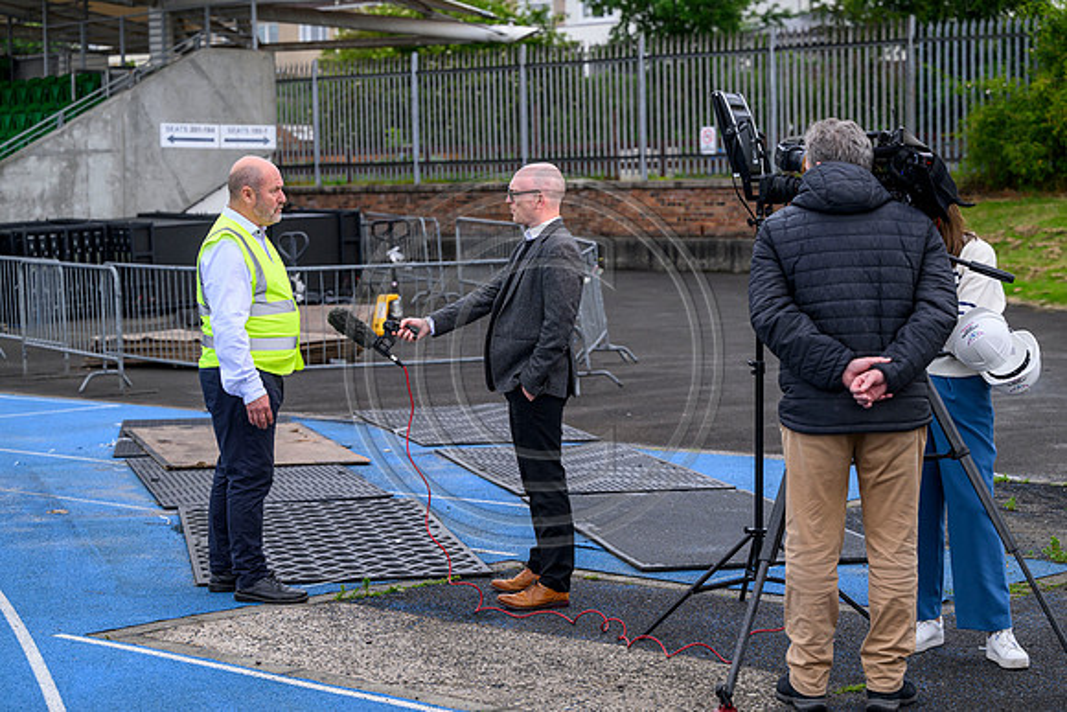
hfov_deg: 27.0
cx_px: 534
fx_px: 2223
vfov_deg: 18.2
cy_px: 356
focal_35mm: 75
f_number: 4
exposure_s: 1/1000
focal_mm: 75
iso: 500
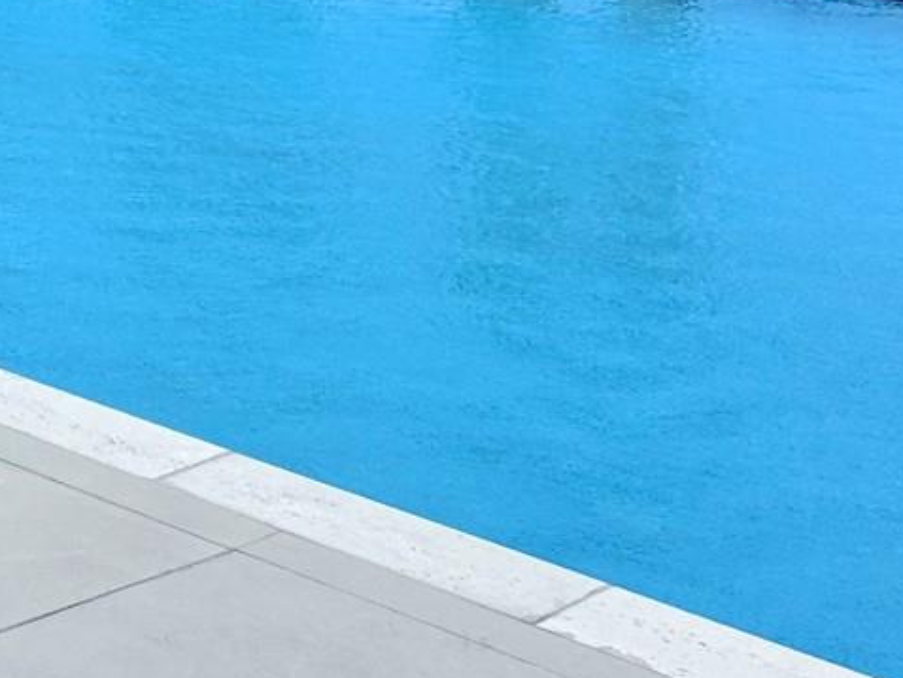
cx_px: -310
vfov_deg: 16.0
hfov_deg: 20.3
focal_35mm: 87
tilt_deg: -3.7
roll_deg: -0.1
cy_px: -221
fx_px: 2271
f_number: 1.5
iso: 50
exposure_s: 1/7463
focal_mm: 5.7
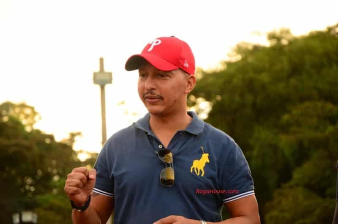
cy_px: 112
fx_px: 1476
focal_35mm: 158
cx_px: 169
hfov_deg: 13.1
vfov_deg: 8.7
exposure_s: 1/200
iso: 640
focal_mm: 105
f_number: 5.6
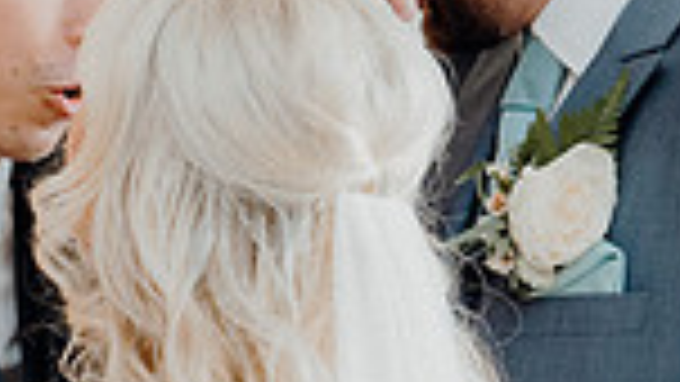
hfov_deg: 10.2
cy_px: 452
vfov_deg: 5.8
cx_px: -72
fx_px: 3769
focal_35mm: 209
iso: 2500
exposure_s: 1/200
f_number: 3.5
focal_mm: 52
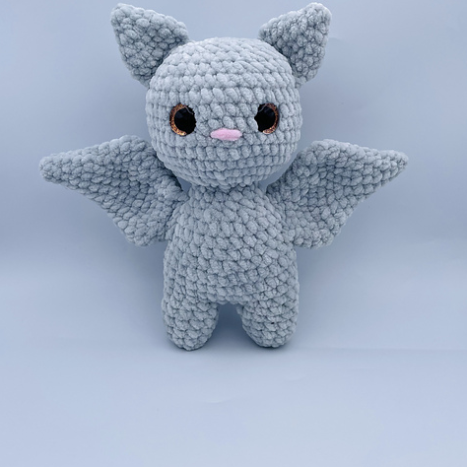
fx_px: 473
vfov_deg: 52.1
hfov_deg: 52.5
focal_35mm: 31
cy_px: 179
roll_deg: -1.4
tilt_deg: -14.1
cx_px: 234
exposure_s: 1/855
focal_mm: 4.2
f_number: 1.6
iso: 32
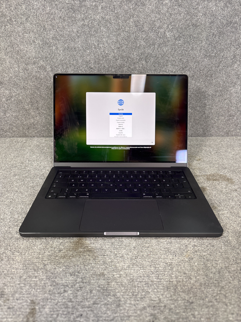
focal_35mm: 26
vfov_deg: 67.3
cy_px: 161
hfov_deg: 53.1
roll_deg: -0.7
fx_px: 241
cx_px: 120
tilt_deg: -26.0
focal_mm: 5.96
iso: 125
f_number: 1.6
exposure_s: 1/68
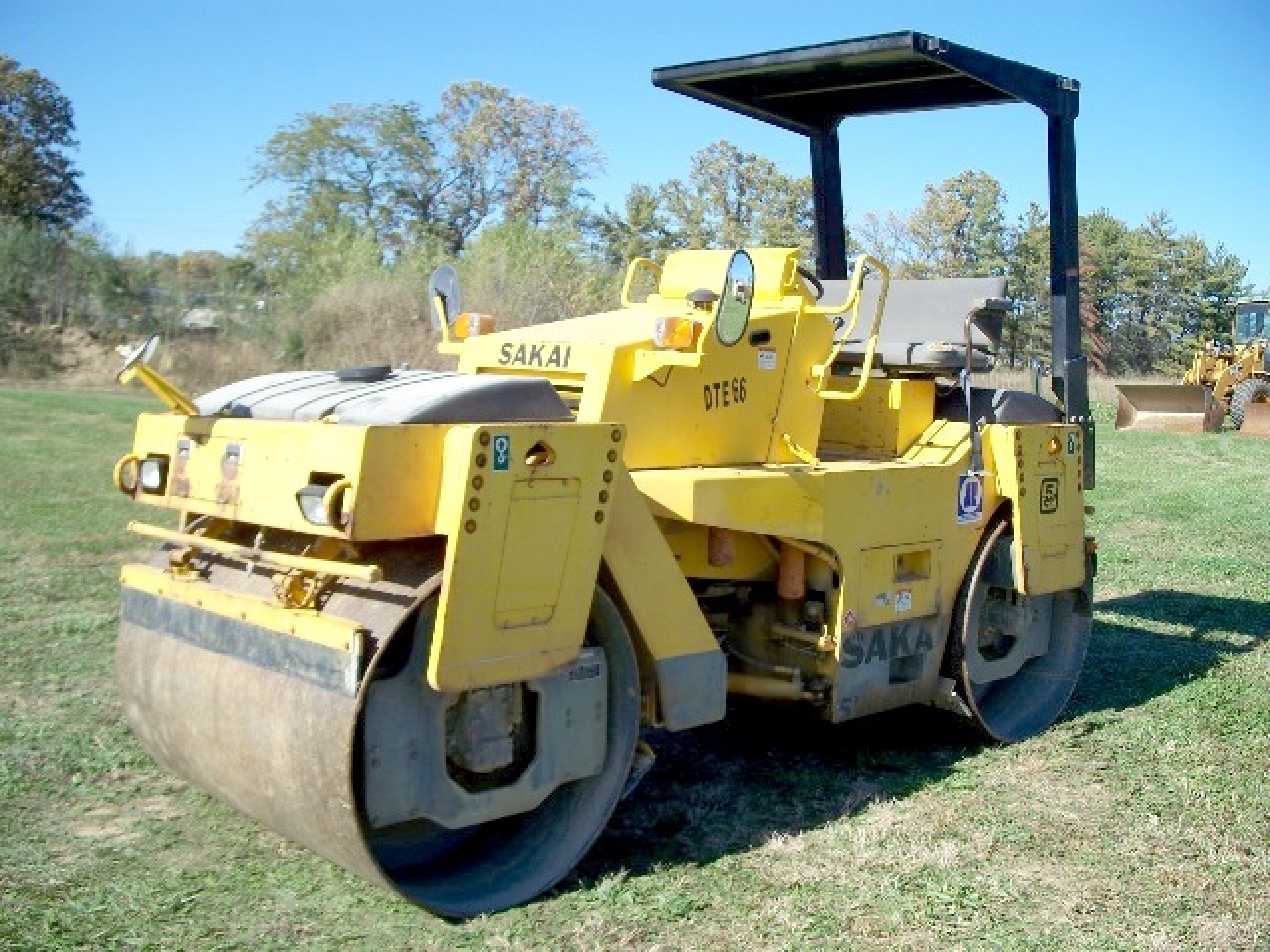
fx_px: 1357
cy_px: 476
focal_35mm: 37
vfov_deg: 38.7
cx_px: 635
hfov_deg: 50.1
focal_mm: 7.8
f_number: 2.8
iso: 64
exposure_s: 1/800
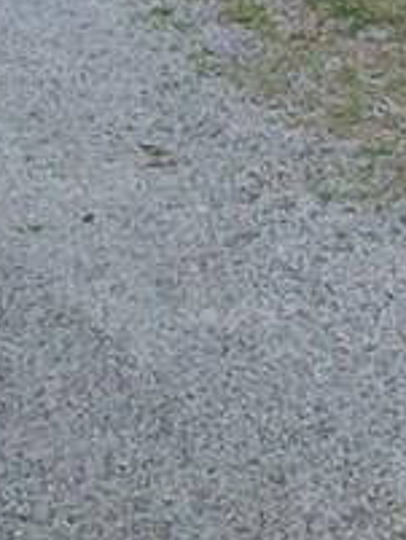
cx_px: 220
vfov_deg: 10.1
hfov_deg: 8.1
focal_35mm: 183
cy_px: -486
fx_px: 2859
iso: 80
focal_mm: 6
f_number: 2.7
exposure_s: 1/317
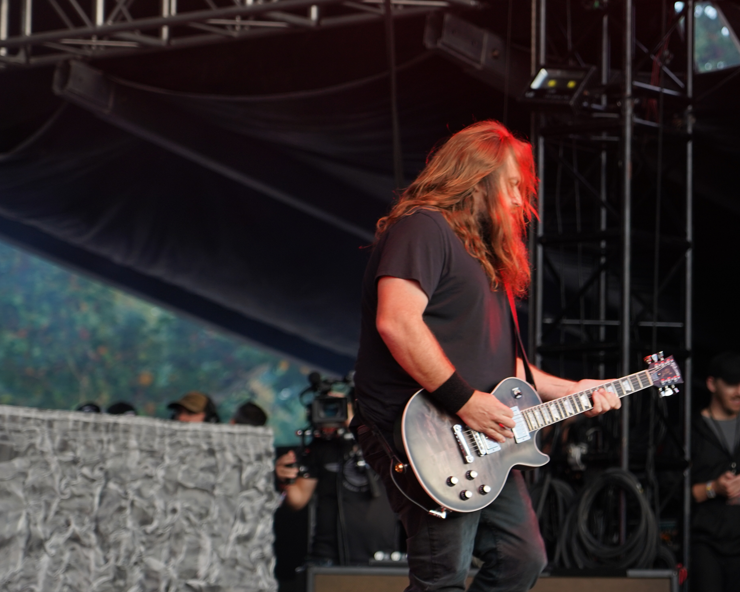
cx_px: 524
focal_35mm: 161
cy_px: 286
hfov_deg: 12.0
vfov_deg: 9.6
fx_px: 3526
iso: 400
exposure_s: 1/125
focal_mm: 105
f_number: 4
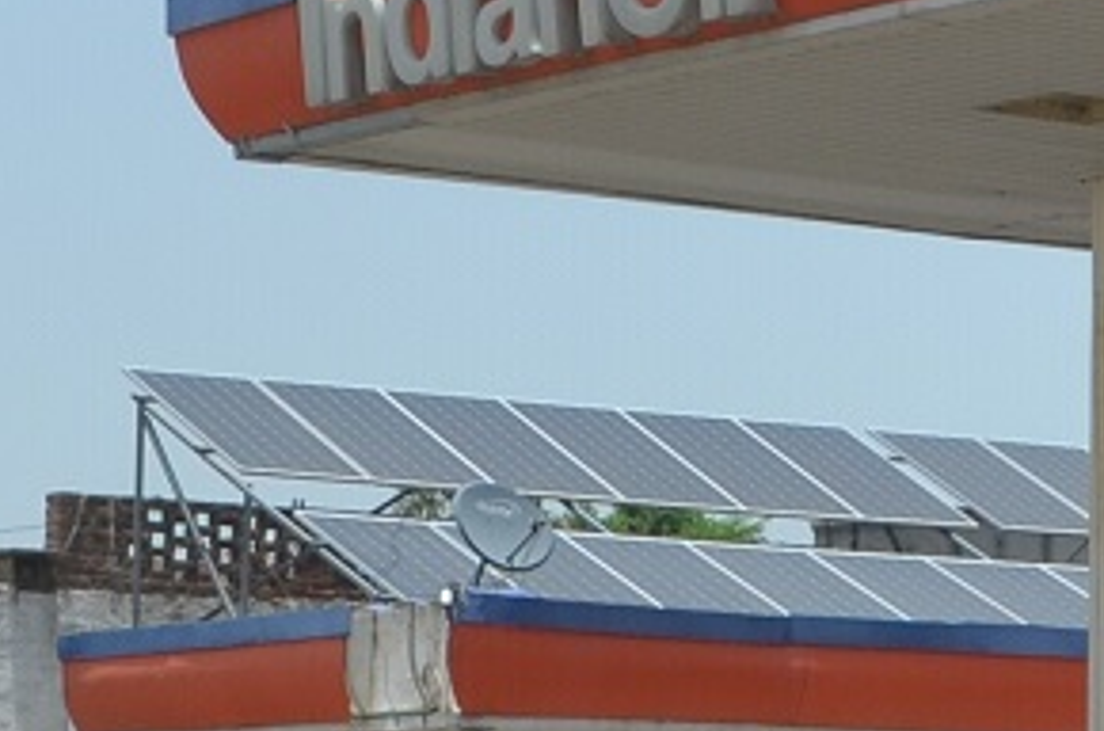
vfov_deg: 7.3
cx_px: 1153
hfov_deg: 11.0
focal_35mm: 186
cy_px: 91
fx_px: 5691
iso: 100
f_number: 8
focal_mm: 18
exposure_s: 1/250
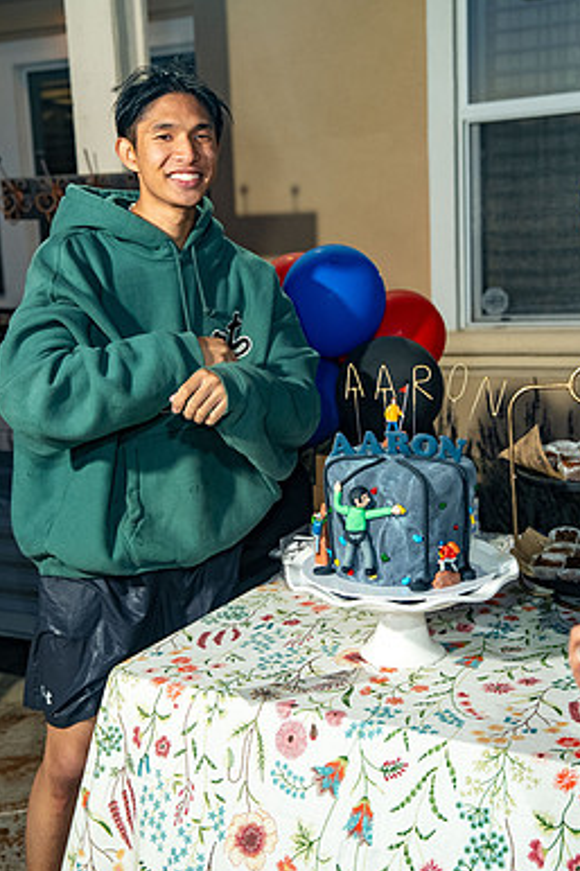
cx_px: 280
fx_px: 1185
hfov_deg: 27.5
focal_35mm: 49
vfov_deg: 40.4
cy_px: 433
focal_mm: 42
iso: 640
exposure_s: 1/160
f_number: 3.5
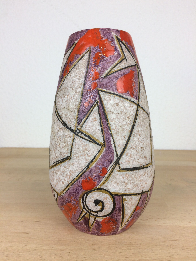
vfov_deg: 61.7
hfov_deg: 48.2
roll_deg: -0.1
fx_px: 219
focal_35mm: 29
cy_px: 130
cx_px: 98
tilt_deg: -6.7
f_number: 2.2
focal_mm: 4.15
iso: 50
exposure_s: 1/100
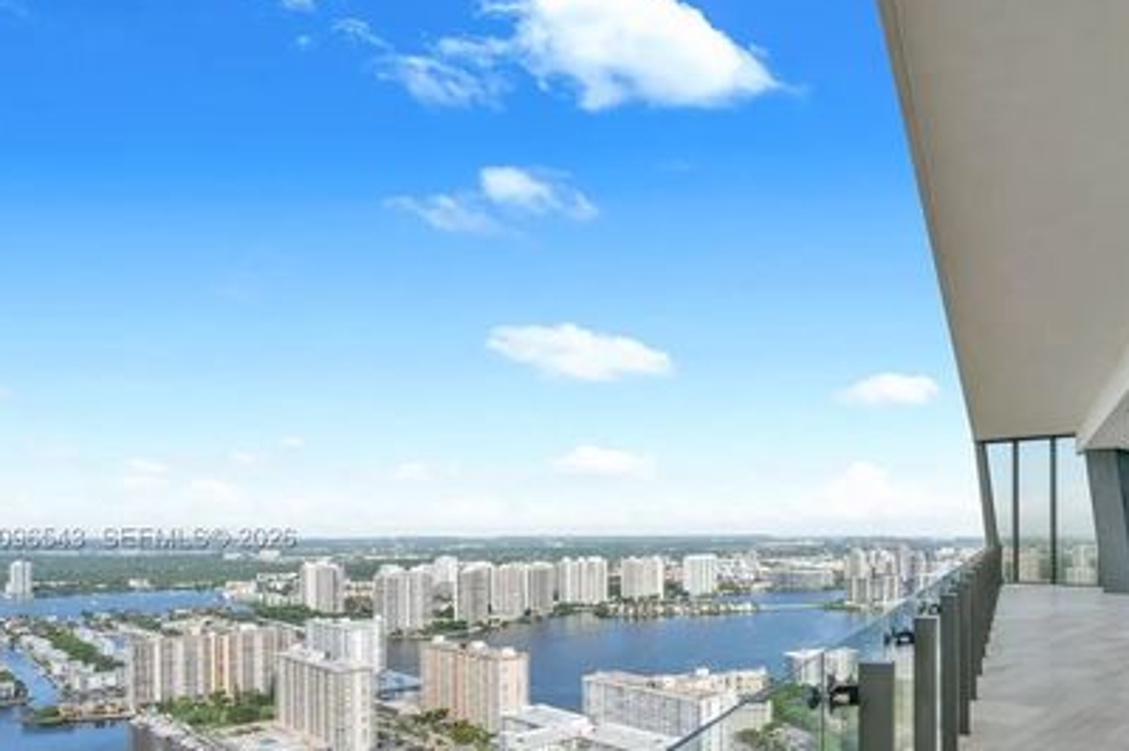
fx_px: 752
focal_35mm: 24
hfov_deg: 69.0
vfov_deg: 51.4
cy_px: 539
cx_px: 847
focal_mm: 15
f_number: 9
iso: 100
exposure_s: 1/200
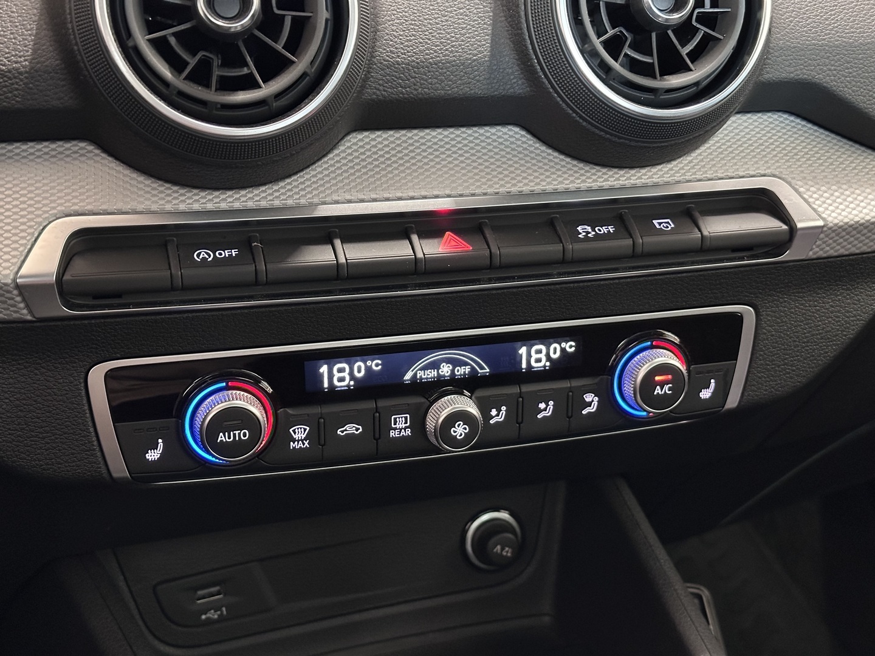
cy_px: 328
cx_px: 438
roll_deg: -1.3
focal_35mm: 48
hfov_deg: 39.7
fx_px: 1213
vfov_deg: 30.3
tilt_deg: -20.8
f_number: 1.78
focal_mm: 6.86
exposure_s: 1/29
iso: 640
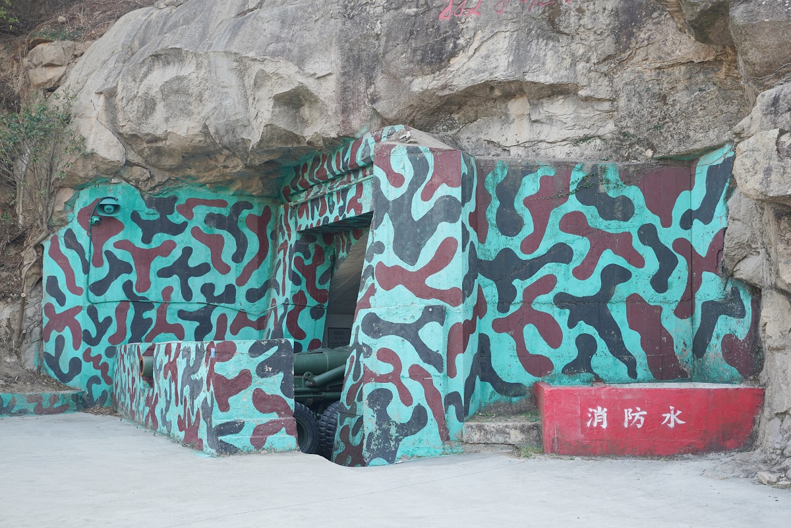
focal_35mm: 46
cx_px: 396
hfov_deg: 42.7
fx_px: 1011
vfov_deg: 29.2
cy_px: 264
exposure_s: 1/160
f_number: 4
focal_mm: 46
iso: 320
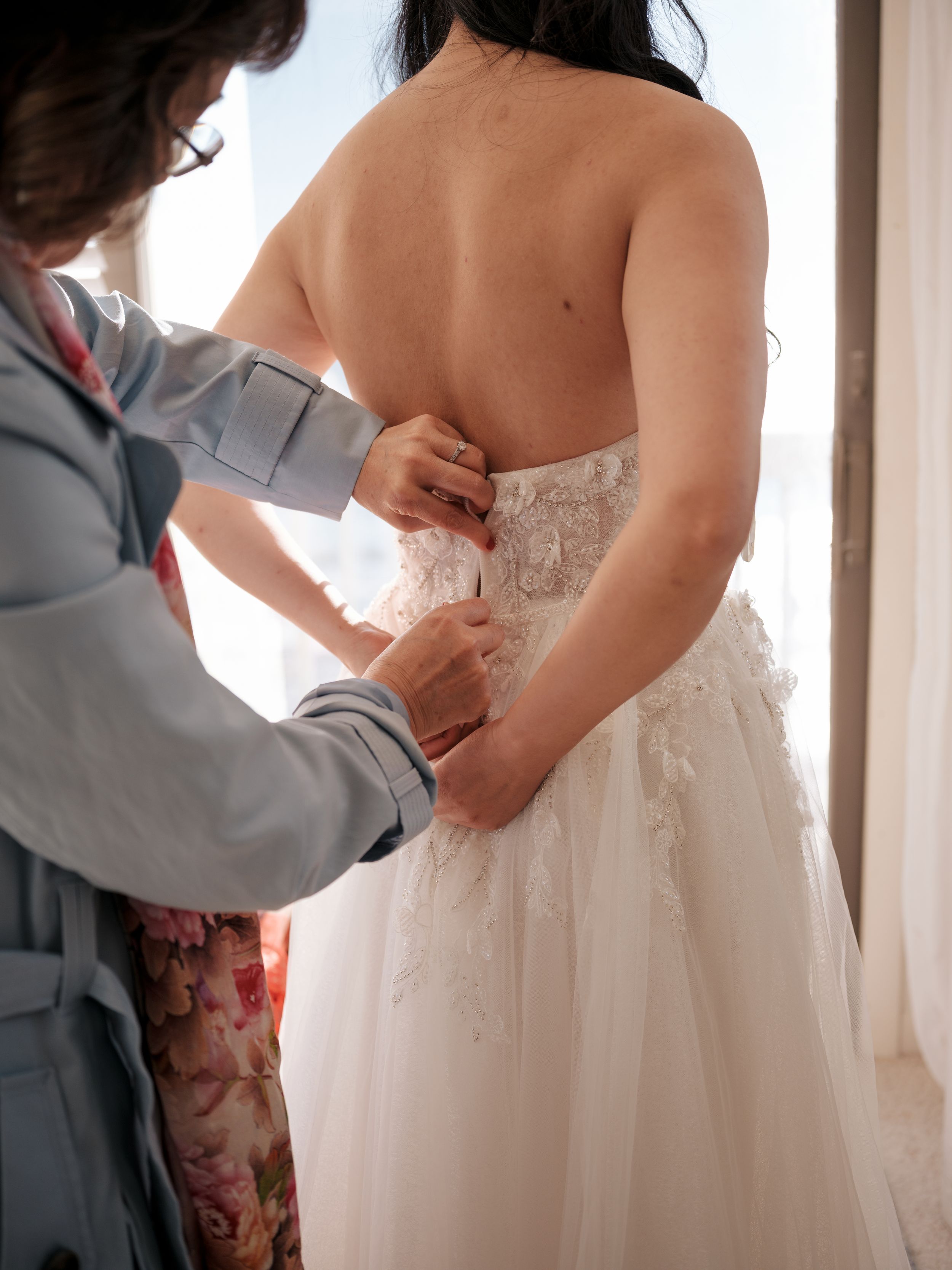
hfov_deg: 36.0
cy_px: 635
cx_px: 476
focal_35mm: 40
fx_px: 1467
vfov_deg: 46.8
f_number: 3.5
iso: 400
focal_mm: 50
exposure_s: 1/320
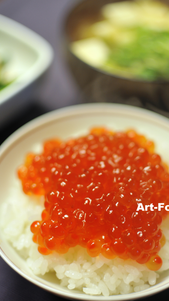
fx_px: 443
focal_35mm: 56
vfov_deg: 37.5
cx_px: 93
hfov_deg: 21.6
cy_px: 150
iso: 200
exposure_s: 1/100
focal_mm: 35
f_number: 1.8
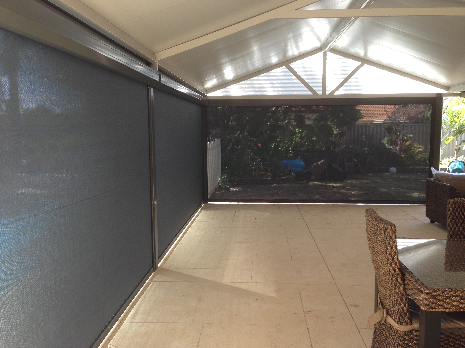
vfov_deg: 42.9
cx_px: 232
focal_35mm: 33
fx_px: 443
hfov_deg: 55.4
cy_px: 174
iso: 50
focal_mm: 4.13
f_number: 2.4
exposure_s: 1/120
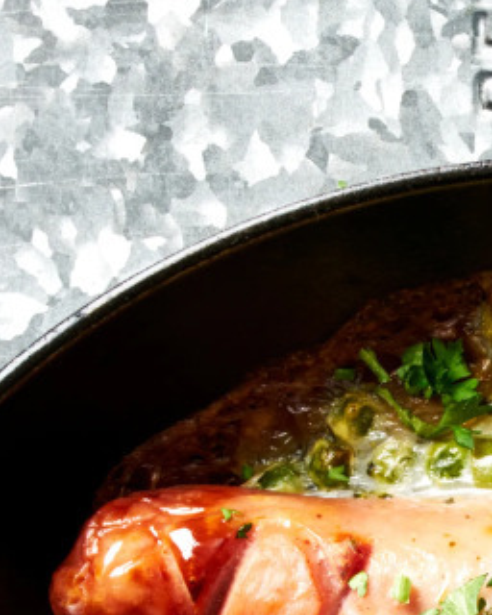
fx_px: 4478
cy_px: 676
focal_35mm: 246
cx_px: 830
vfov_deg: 7.8
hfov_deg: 6.2
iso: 100
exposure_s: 1/125
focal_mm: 35
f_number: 11
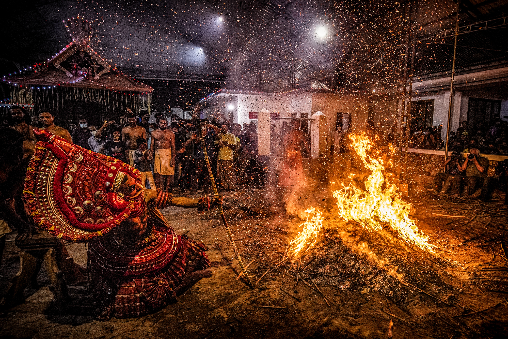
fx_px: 240
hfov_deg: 93.3
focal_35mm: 17
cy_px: 170
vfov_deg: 70.4
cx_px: 254
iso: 1600
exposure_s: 1/320
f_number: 4.5
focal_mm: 17
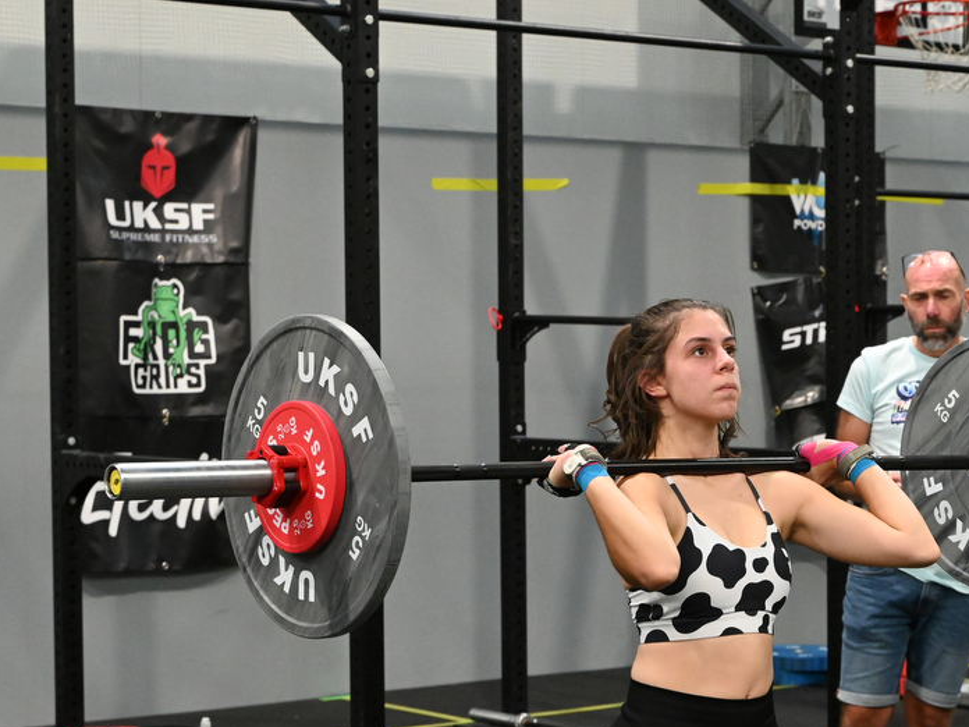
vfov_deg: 16.1
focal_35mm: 92
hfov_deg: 21.2
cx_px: 725
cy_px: 446
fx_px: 2568
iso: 5000
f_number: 5
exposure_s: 1/250
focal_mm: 41
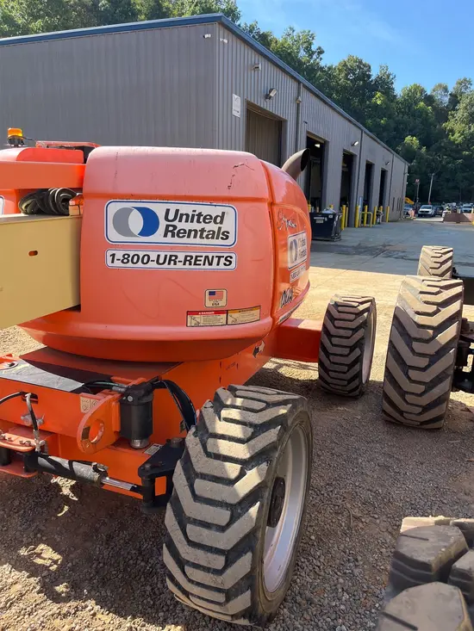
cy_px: 316
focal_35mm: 26
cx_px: 237
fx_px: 475
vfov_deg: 67.3
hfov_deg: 53.1
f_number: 1.6
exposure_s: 1/975
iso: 50
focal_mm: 5.1
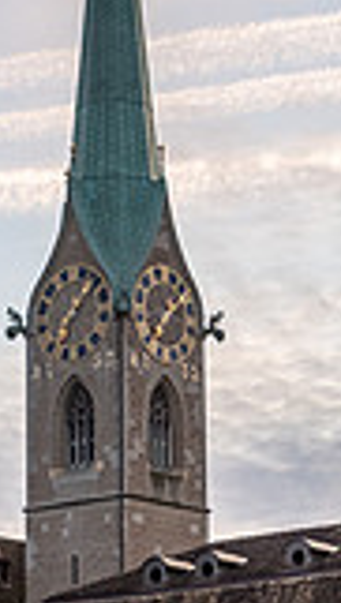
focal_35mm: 164
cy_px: 386
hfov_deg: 7.4
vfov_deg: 13.1
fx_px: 2627
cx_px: 124
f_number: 3.6
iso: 320
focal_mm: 37.6
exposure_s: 1/170
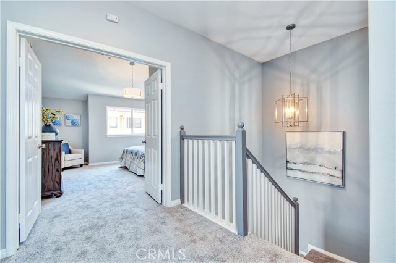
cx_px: 198
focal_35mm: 15
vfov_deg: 77.3
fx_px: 165
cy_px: 132
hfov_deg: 100.4
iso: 1000
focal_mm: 10
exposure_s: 1/25
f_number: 8
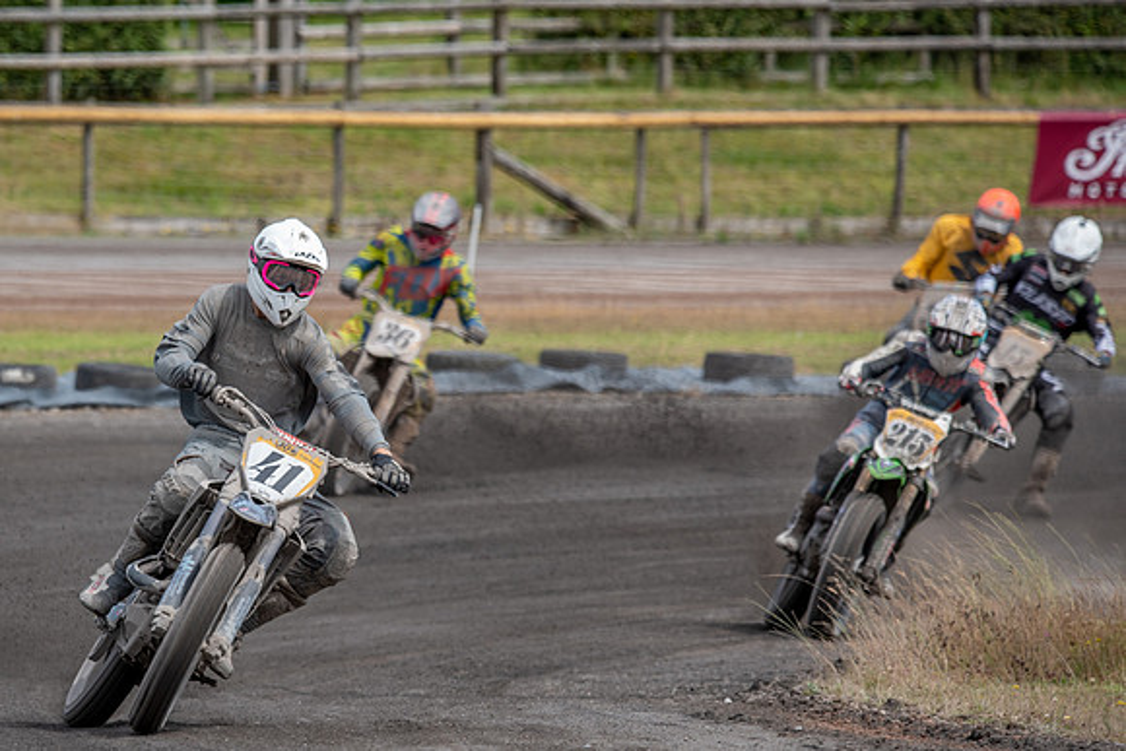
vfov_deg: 2.4
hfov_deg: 3.7
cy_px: 523
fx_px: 17645
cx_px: 280
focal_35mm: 564
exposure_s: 1/320
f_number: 7.1
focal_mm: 370
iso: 200
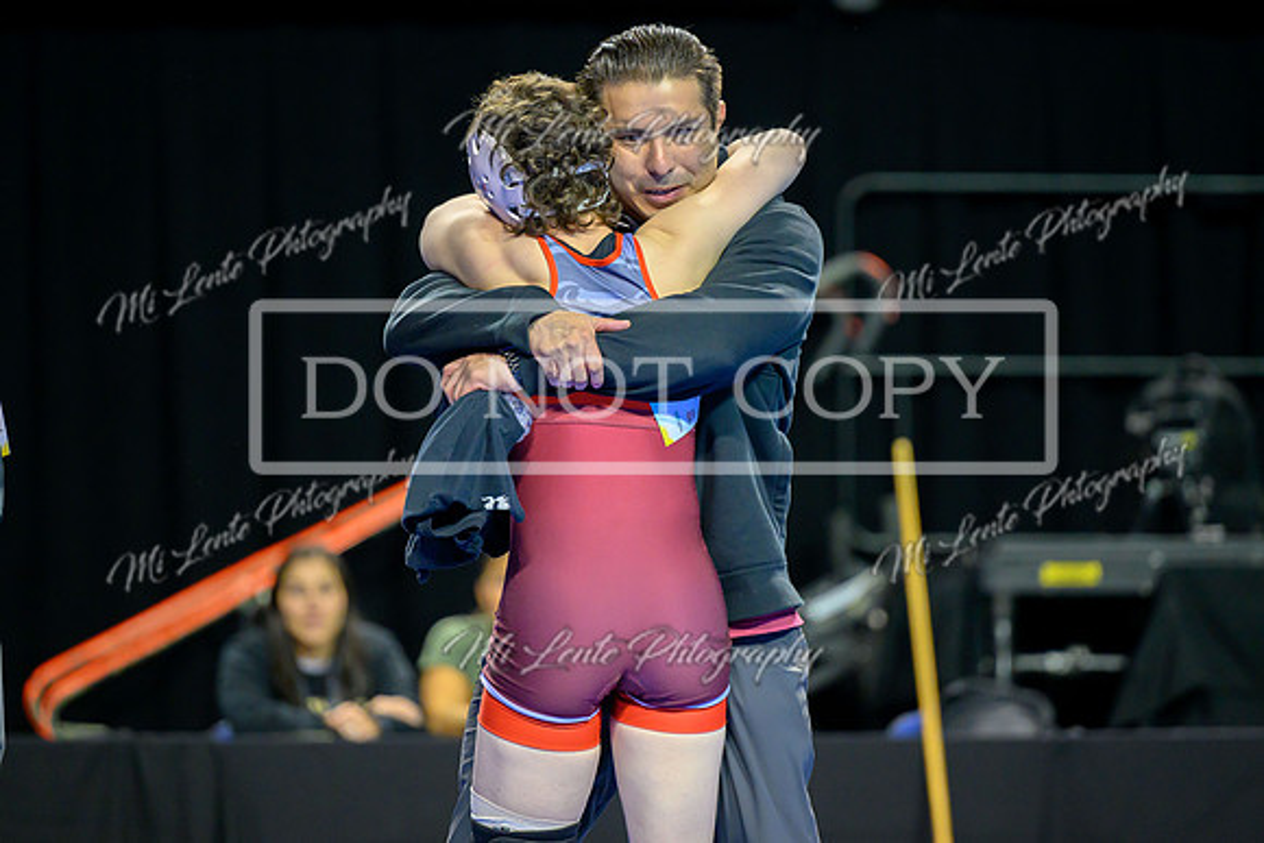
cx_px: 689
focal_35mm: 242
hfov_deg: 8.5
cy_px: 335
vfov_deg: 5.7
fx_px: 8508
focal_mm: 190
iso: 2000
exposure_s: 1/800
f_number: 2.8
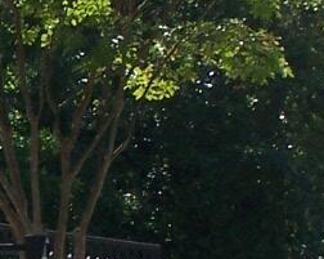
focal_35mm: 403
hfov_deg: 4.8
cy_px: 312
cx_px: -257
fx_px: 3860
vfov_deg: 3.8
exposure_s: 1/750
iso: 80
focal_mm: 11.1
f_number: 3.2
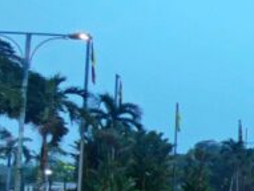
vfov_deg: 29.1
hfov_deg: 26.6
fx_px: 346
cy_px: 188
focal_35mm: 47
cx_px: 395
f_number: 2
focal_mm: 1.82
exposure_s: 1/33
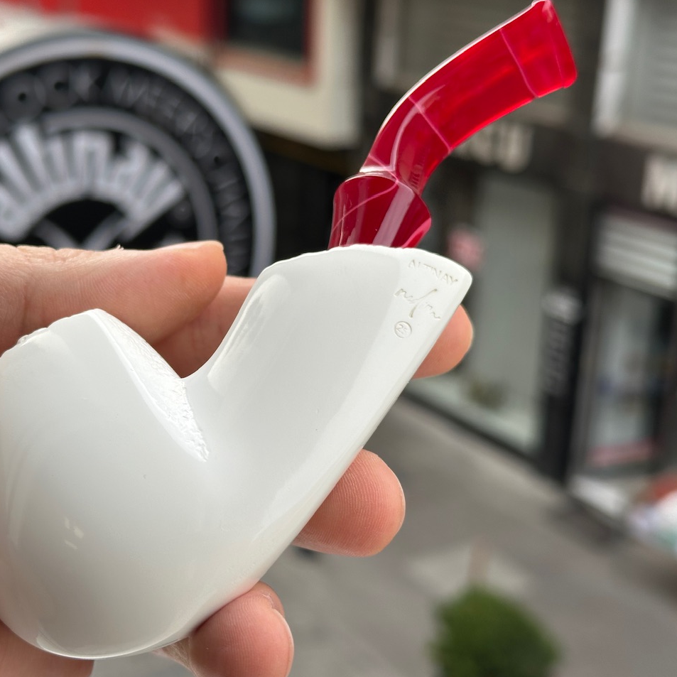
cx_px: 243
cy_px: 338
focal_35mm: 57
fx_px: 1261
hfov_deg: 29.9
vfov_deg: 30.0
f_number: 1.78
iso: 64
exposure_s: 1/1000
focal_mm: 6.86
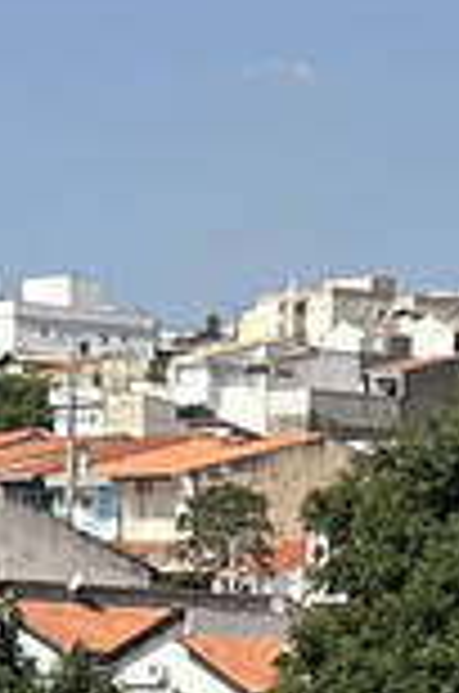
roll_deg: -1.6
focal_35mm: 234
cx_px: 351
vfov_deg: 7.9
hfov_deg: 5.8
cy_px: 1904
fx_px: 4495
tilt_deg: -13.1
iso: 80
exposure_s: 1/4348
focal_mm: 6.86
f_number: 1.78
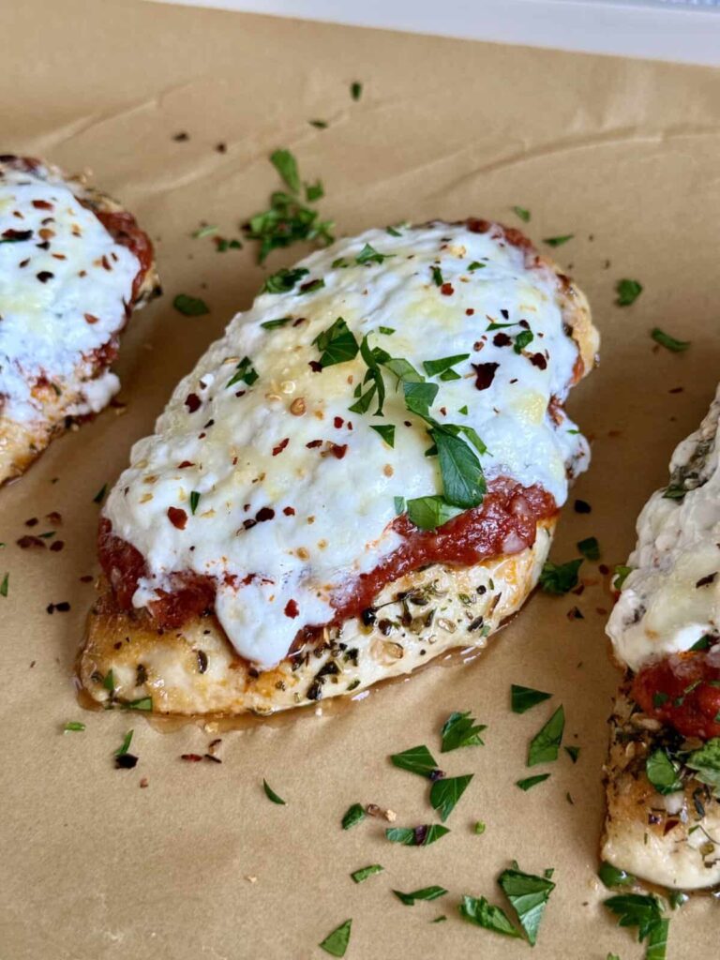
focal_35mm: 48
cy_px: 480
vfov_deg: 39.7
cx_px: 360
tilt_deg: -47.0
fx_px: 1331
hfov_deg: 30.3
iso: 100
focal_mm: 6.76
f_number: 1.78
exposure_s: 1/60
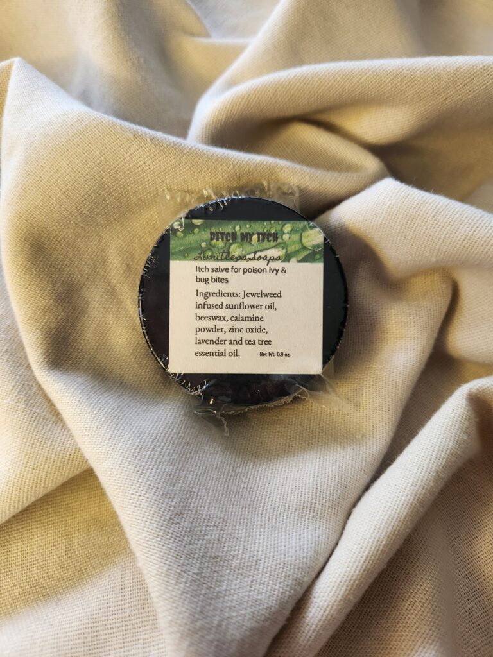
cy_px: 328
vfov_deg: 73.9
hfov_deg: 58.9
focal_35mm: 23
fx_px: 437
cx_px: 246
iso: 160
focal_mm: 5.4
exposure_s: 1/100
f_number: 1.8
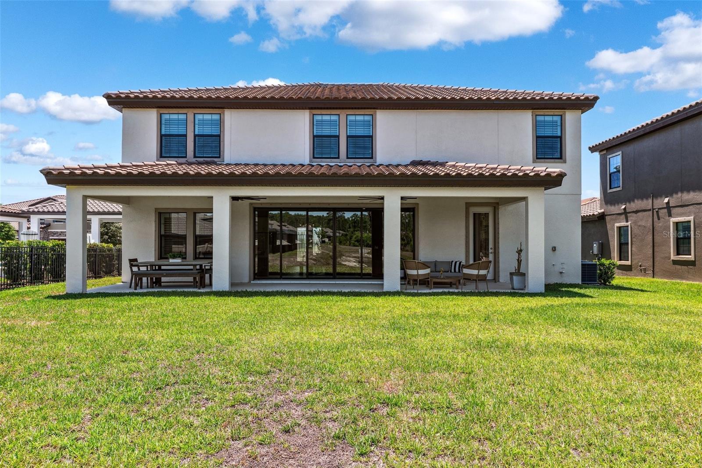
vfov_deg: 53.1
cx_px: 351
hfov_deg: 73.8
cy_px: 234
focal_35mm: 24
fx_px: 468
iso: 100
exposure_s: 1/125
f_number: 8
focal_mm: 24
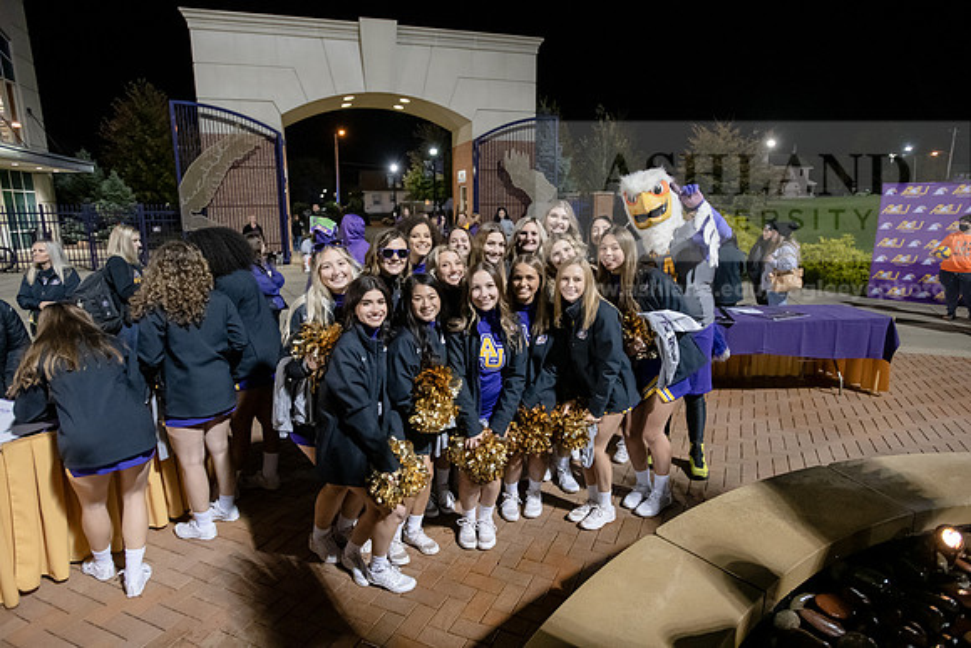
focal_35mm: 20
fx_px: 540
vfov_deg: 62.0
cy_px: 324
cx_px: 486
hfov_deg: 84.0
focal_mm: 20
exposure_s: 1/80
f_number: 3.5
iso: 4000
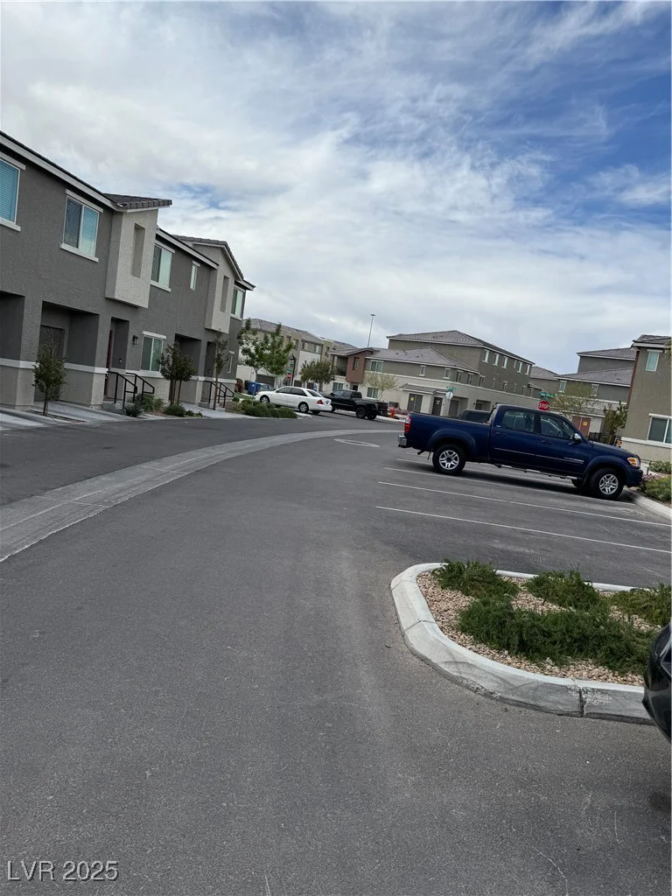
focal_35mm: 24
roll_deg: -7.1
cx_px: 336
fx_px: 621
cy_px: 448
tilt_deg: -5.4
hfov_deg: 56.8
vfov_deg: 71.6
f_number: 1.78
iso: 80
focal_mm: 6.76
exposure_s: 1/6173
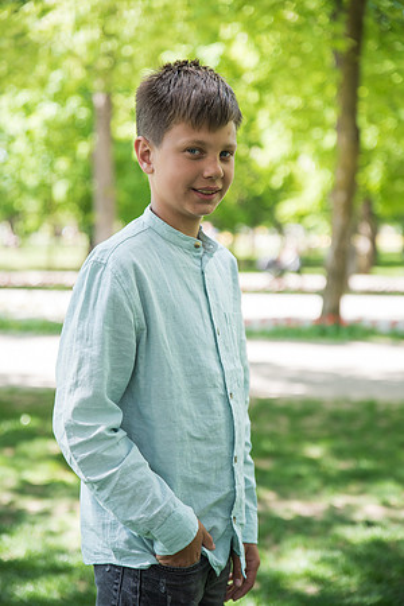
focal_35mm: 70
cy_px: 303
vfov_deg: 28.8
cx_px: 202
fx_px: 1178
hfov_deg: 19.5
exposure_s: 1/320
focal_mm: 70
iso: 250
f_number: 2.8
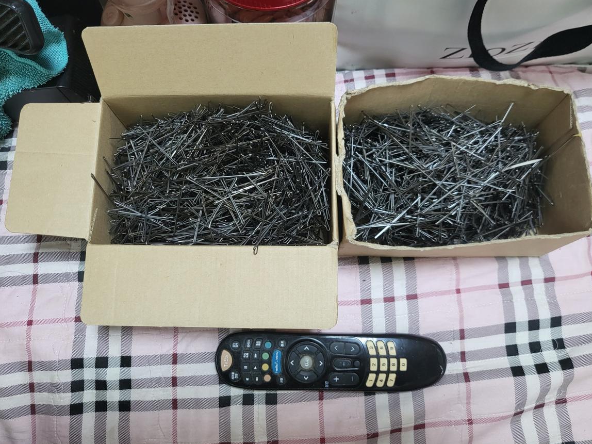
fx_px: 496
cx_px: 301
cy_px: 219
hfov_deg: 61.7
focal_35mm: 29
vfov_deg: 48.2
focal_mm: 4.25
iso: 200
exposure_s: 1/60.2
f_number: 1.8
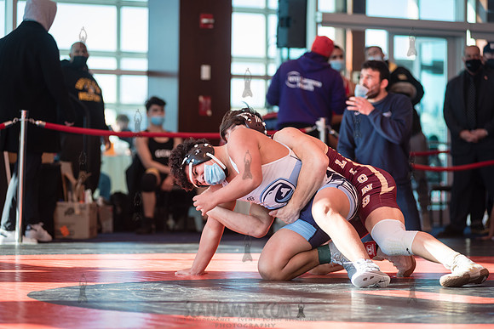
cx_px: 247
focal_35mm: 145
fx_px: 1990
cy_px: 164
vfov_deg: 9.5
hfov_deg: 14.2
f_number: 4
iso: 400
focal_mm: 145
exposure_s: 1/400
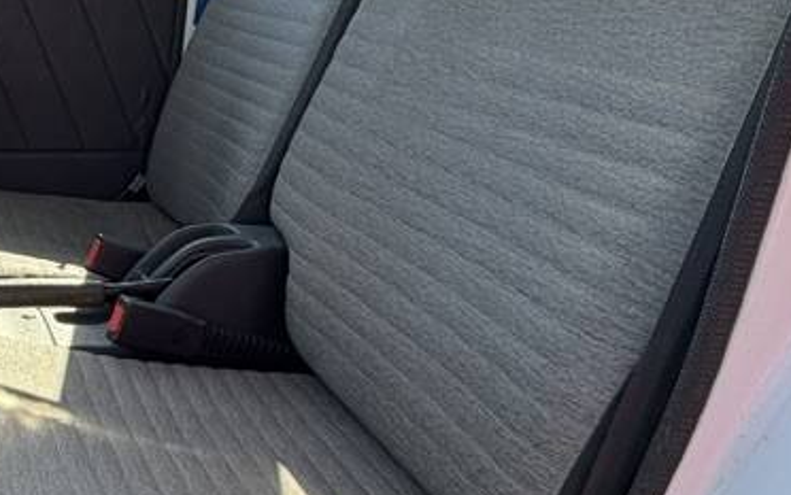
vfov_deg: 25.2
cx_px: -32
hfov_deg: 35.1
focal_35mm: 51
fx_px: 1100
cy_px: 353
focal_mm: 2.22
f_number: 2.2
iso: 40
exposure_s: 1/240
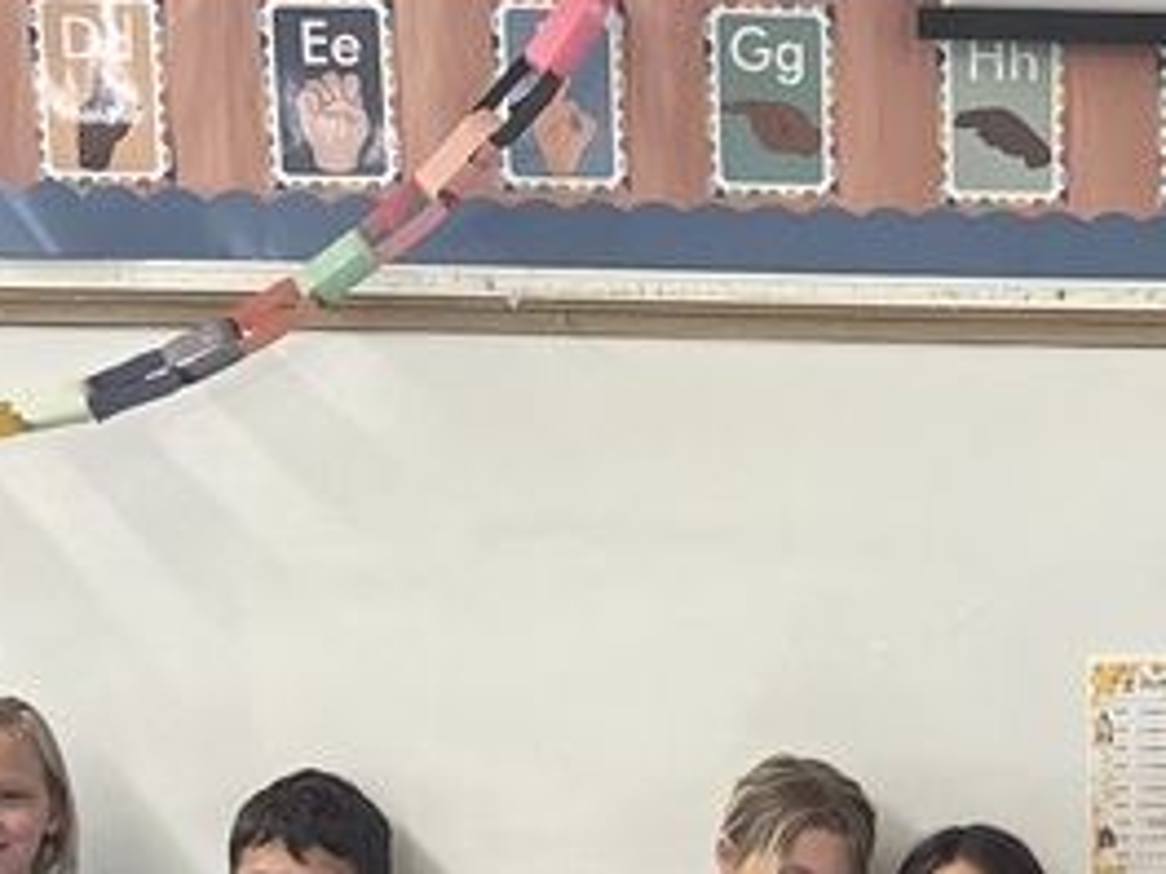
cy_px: 1236
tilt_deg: -10.1
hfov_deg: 20.4
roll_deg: +0.1
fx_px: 3133
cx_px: 1170
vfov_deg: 14.9
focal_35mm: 93
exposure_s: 1/60
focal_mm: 6.76
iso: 160
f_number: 1.78
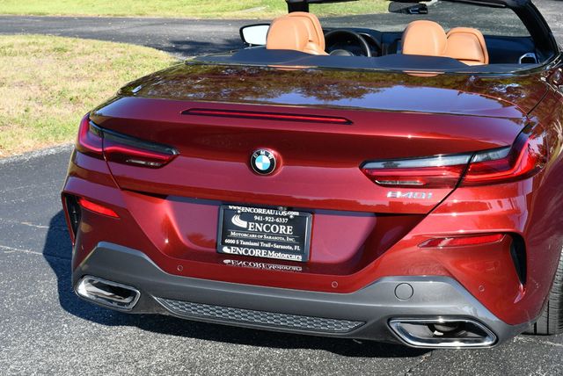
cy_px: 188
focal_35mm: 60
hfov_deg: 33.4
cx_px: 282
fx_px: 939
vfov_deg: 22.7
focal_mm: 30
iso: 200
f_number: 7.1
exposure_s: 1/250
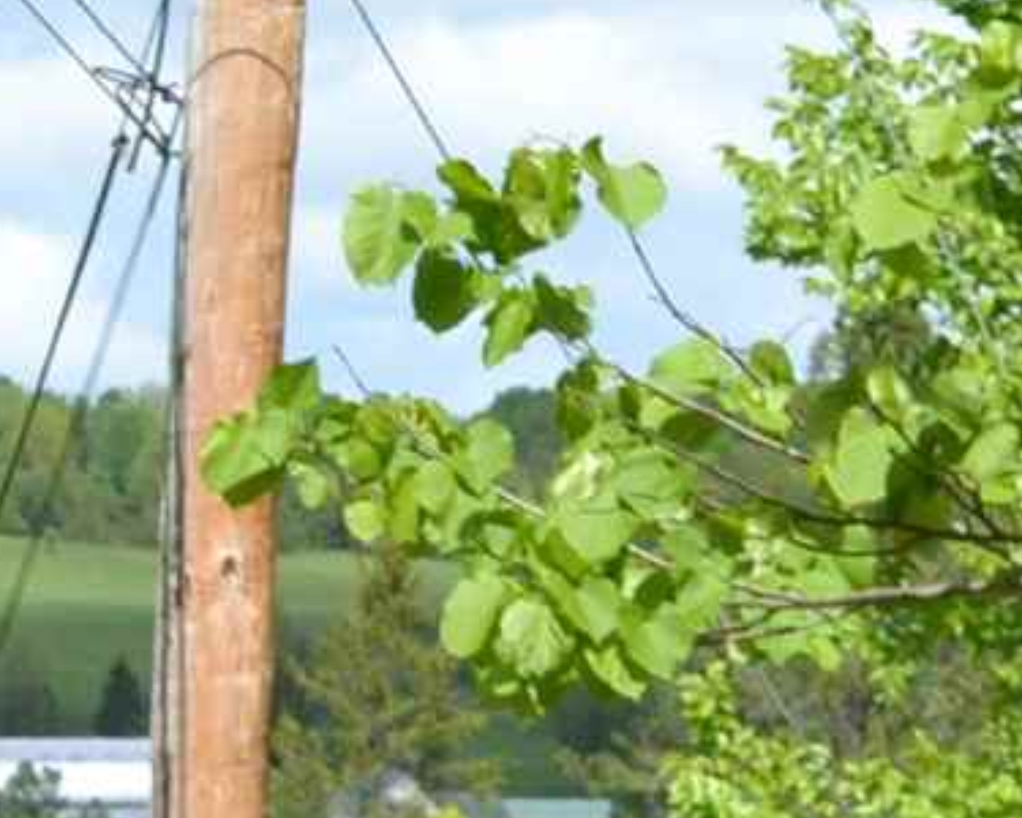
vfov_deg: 4.4
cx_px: -763
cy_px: 1500
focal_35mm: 346
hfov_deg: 5.5
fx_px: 10466
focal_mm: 30
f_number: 8
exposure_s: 1/200
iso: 100
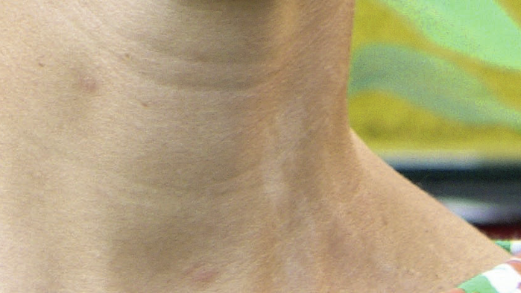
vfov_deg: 1.3
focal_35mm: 901
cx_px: 137
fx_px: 12446
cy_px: -398
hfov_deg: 2.4
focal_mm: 45.1
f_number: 2.8
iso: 100
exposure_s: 1/60
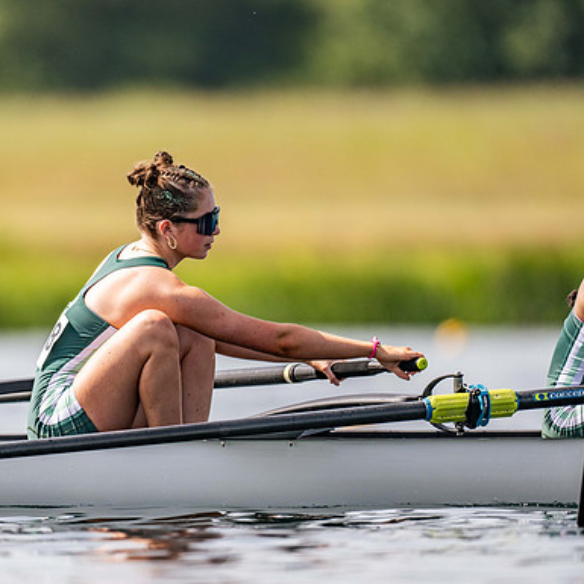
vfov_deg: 2.3
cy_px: 292
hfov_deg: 2.3
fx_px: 14678
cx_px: 177
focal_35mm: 769
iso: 200
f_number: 4
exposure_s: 1/2500
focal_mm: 600
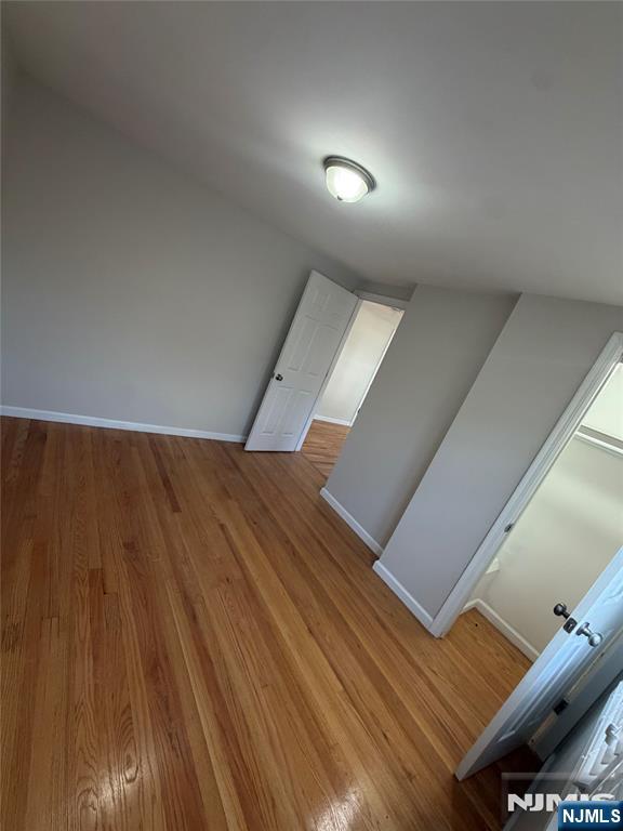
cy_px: 416
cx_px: 312
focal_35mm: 14
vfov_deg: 102.1
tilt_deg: -12.9
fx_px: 336
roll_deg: -22.7
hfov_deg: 85.7
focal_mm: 2.22
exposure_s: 1/120
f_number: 2.2
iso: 320
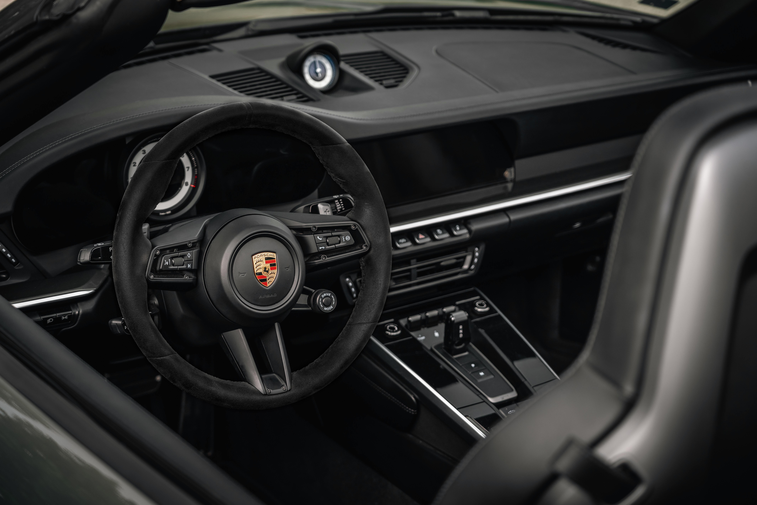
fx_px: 1472
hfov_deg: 28.8
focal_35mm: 70
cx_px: 378
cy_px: 252
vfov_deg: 19.5
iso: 320
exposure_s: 1/400
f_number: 4
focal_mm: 70
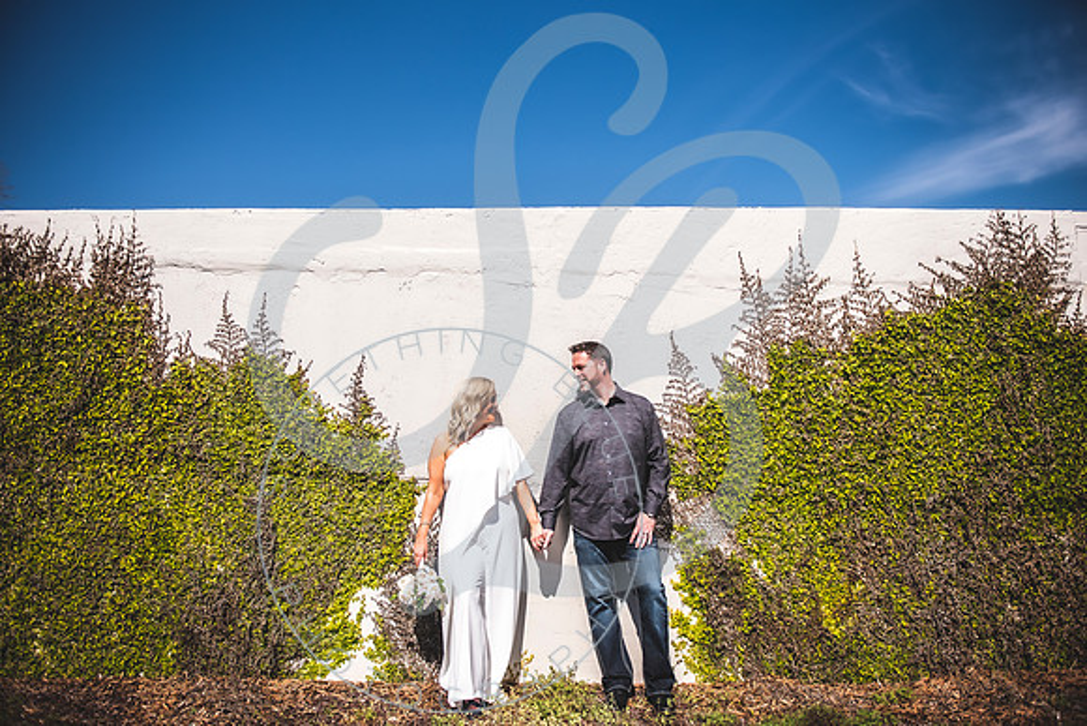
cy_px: 363
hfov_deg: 72.1
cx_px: 534
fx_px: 747
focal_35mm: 25
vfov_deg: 51.8
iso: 100
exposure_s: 1/4000
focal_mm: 24
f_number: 2.8
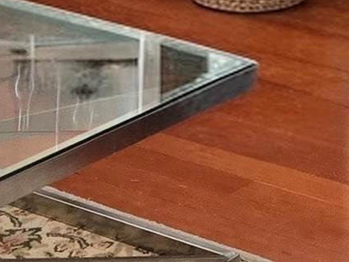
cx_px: 336
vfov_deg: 8.5
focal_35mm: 167
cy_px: -241
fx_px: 1683
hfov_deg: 11.7
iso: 800
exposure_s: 1/120
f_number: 1.8
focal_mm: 5.4
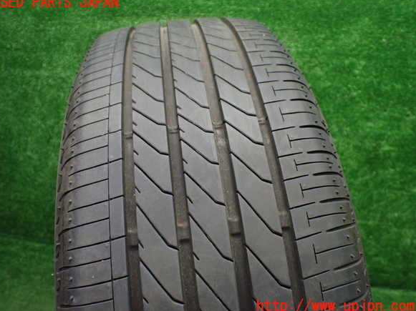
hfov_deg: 58.4
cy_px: 154
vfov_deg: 45.4
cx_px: 203
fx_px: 372
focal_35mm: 31
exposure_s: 1/125
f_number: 2.3
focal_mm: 5.4
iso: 500
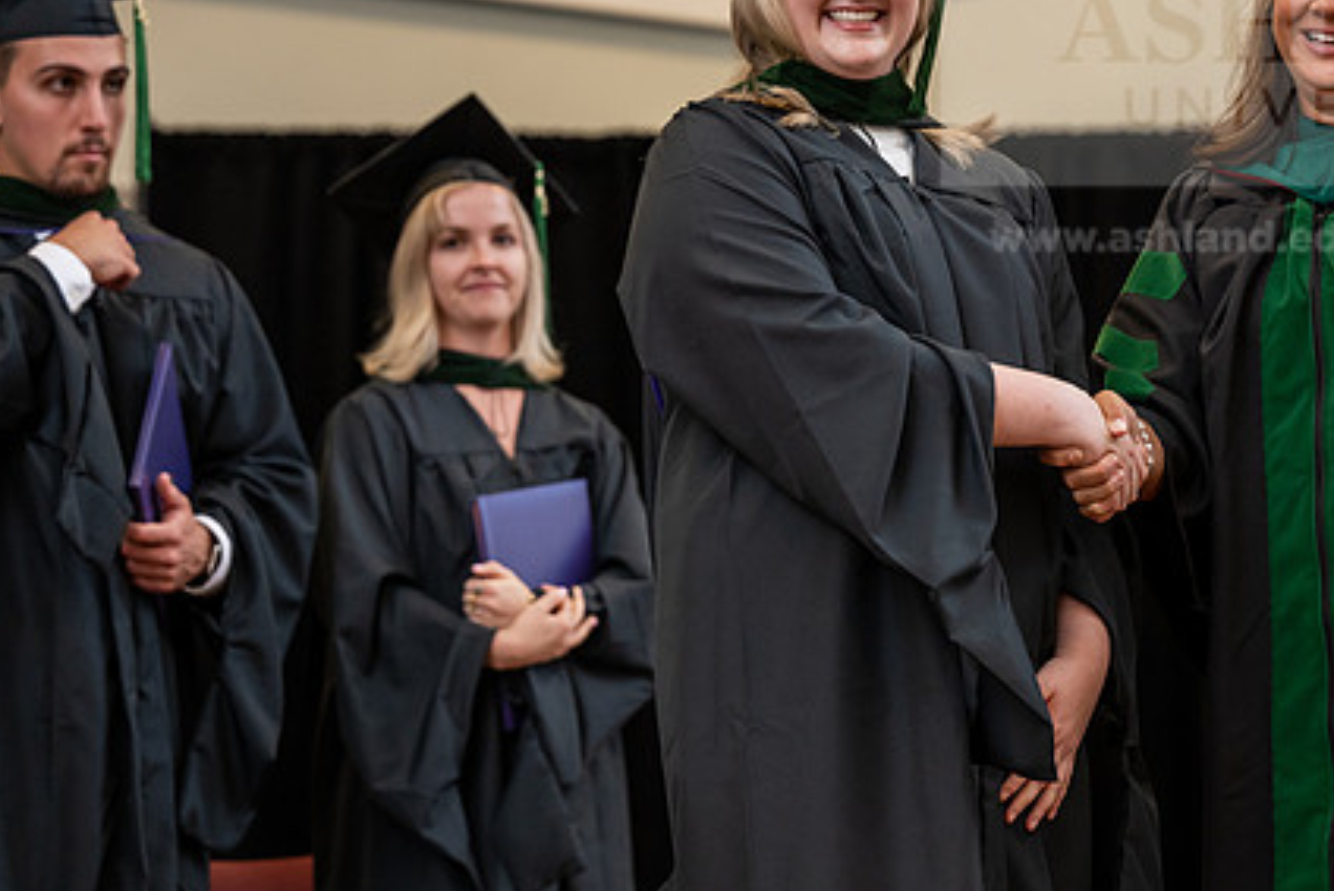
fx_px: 4967
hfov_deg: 15.3
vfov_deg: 10.2
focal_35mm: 134
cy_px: 304
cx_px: 846
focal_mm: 98
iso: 1600
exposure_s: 1/200
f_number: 3.5
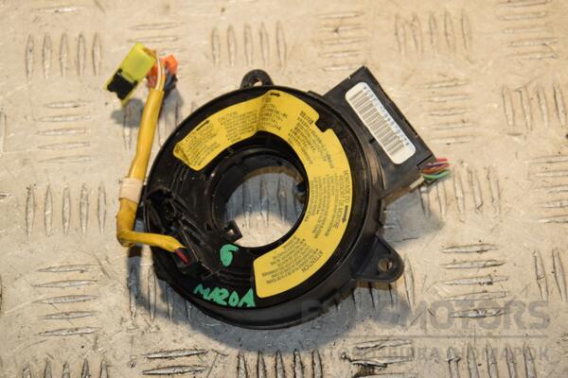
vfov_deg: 13.0
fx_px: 1657
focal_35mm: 105
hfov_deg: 19.5
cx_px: 284
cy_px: 189
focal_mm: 70
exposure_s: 1/200
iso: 800
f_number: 8
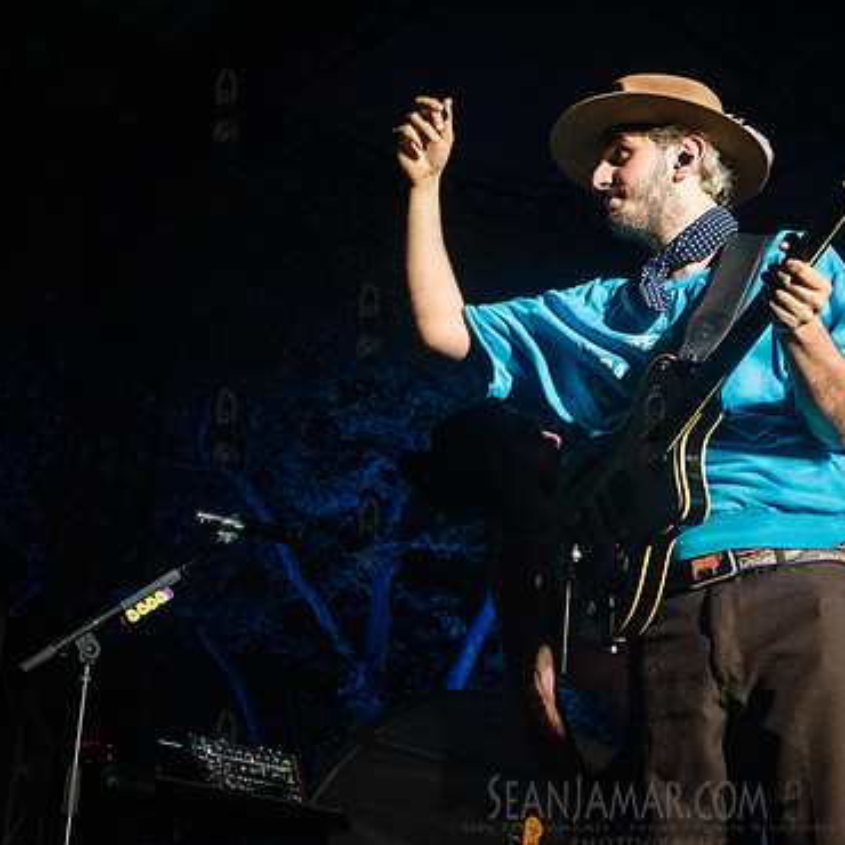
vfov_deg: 27.2
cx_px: 632
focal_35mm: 63
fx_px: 1740
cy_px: 550
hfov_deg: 26.9
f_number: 5
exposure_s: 1/640
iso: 4000
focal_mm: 35
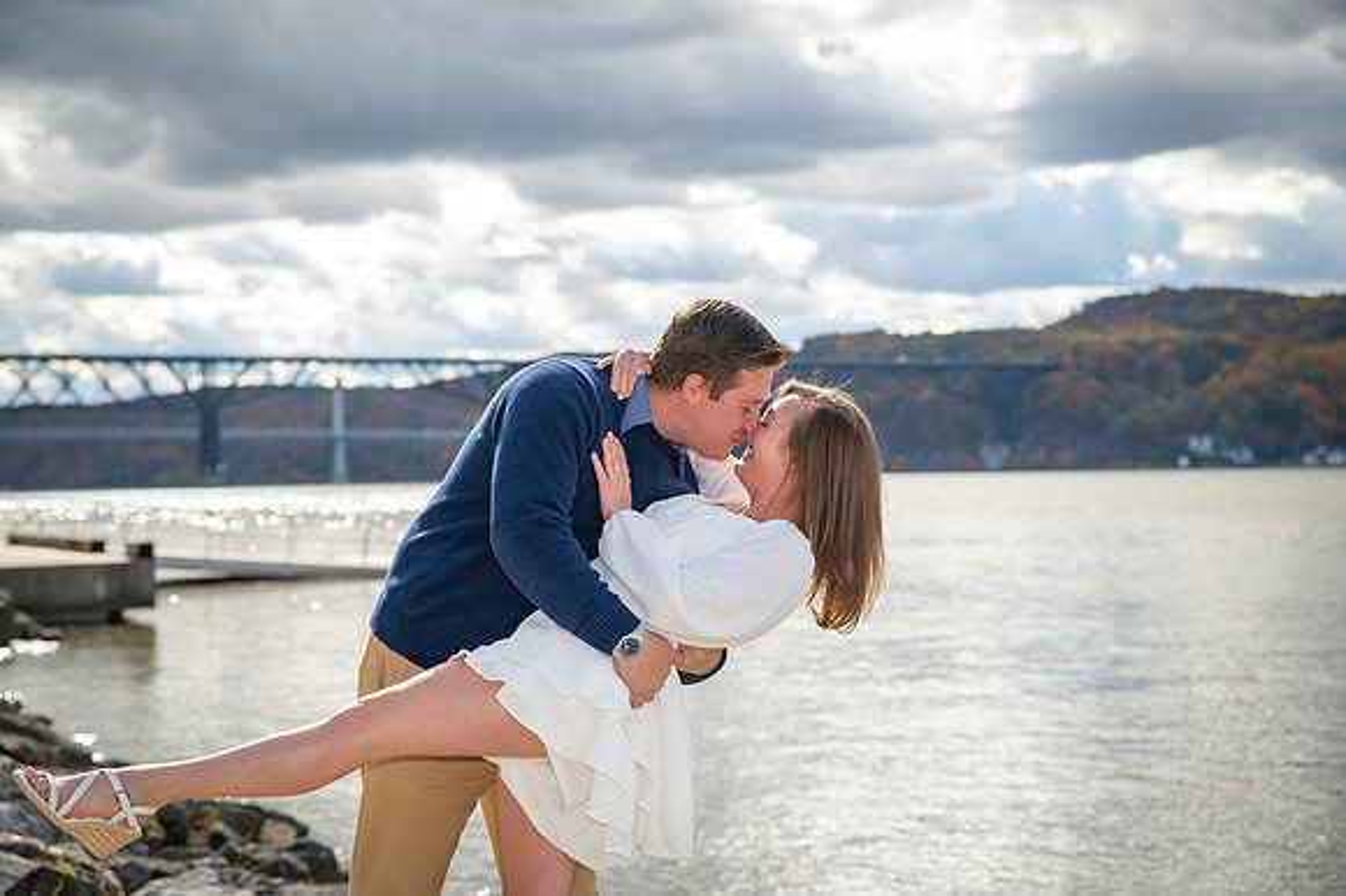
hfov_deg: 29.6
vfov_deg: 19.9
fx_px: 2548
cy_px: 448
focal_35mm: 68
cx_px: 673
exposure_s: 1/8000
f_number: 3.5
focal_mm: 65
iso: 1250
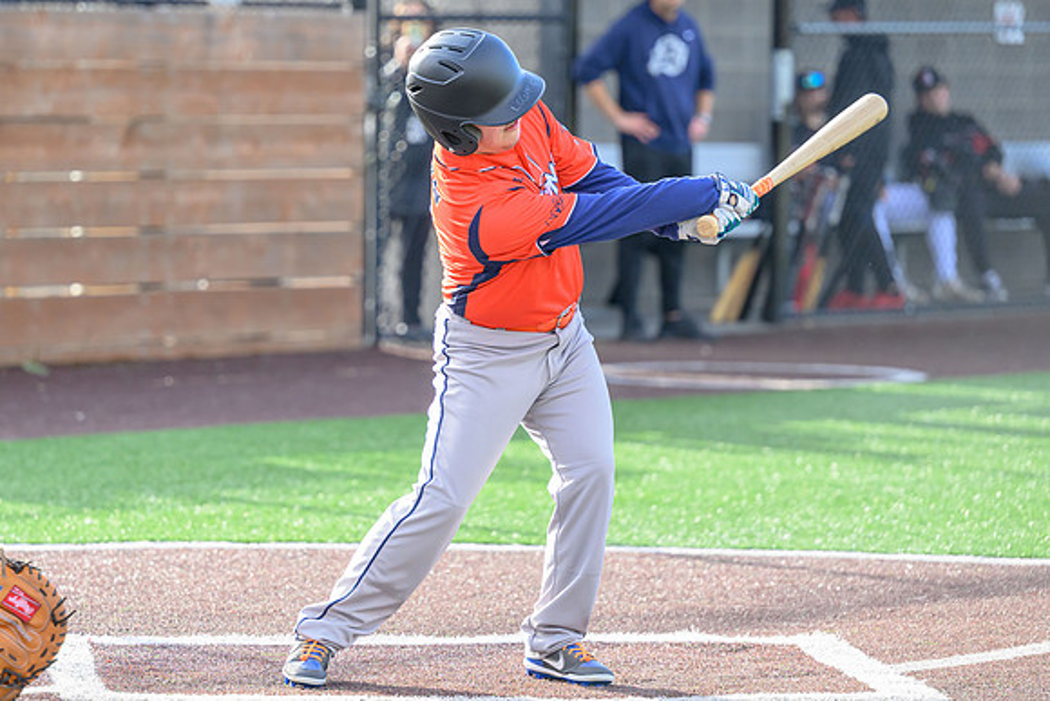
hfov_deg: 10.8
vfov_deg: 7.2
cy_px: 276
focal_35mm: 190
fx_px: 5530
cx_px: 374
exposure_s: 1/2000
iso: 1000
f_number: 2.8
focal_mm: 135
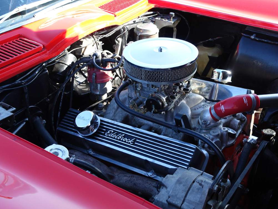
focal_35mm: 42
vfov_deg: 34.4
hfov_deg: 44.8
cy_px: 106
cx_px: 146
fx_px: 337
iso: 125
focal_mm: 14.1
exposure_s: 1/100
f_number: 4
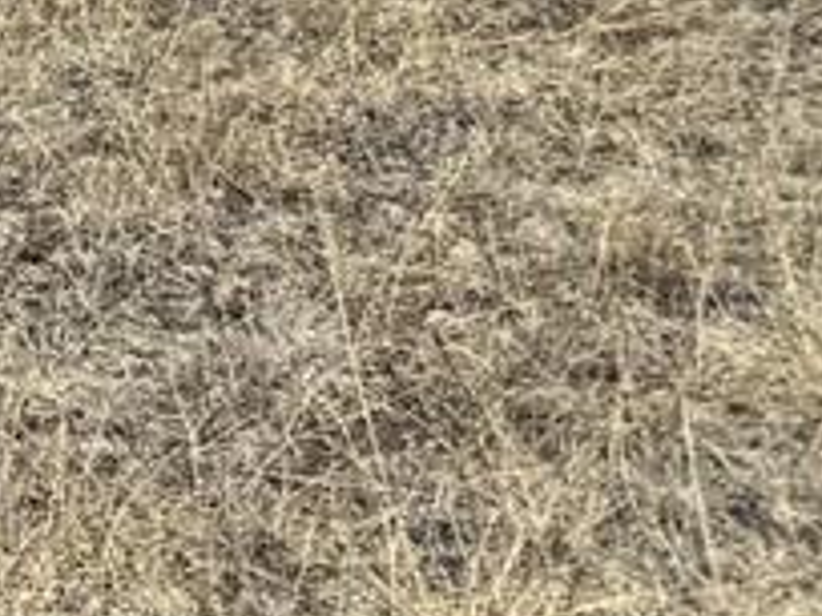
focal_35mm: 188
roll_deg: -3.0
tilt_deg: +2.3
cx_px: -1781
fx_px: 4464
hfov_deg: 8.5
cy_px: -709
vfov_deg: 7.5
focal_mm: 6.76
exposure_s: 1/7092
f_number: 1.78
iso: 80
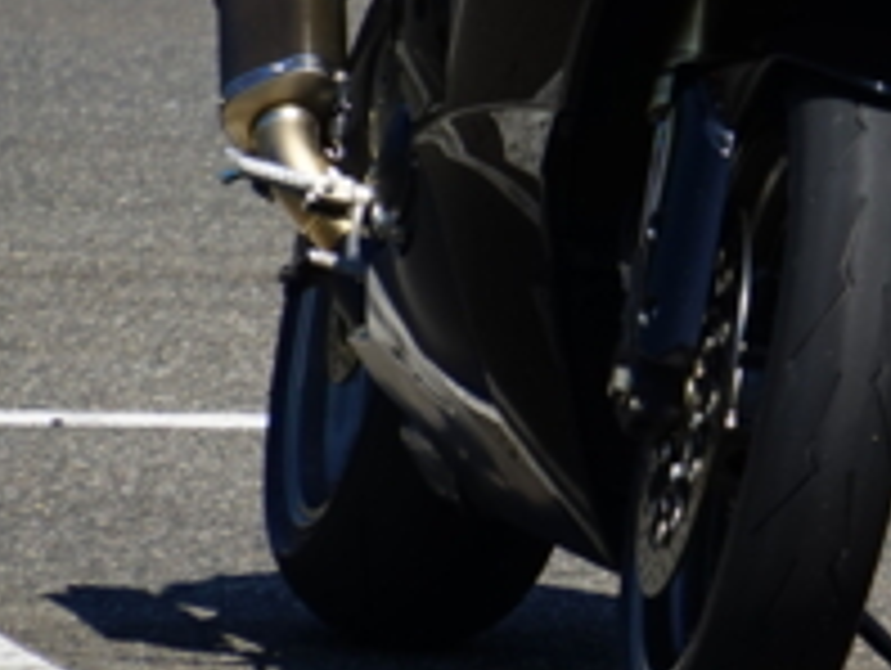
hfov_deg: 2.0
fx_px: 25307
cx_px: 1566
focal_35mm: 982
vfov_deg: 1.5
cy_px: -115
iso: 100
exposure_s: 1/350
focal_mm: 169
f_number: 8
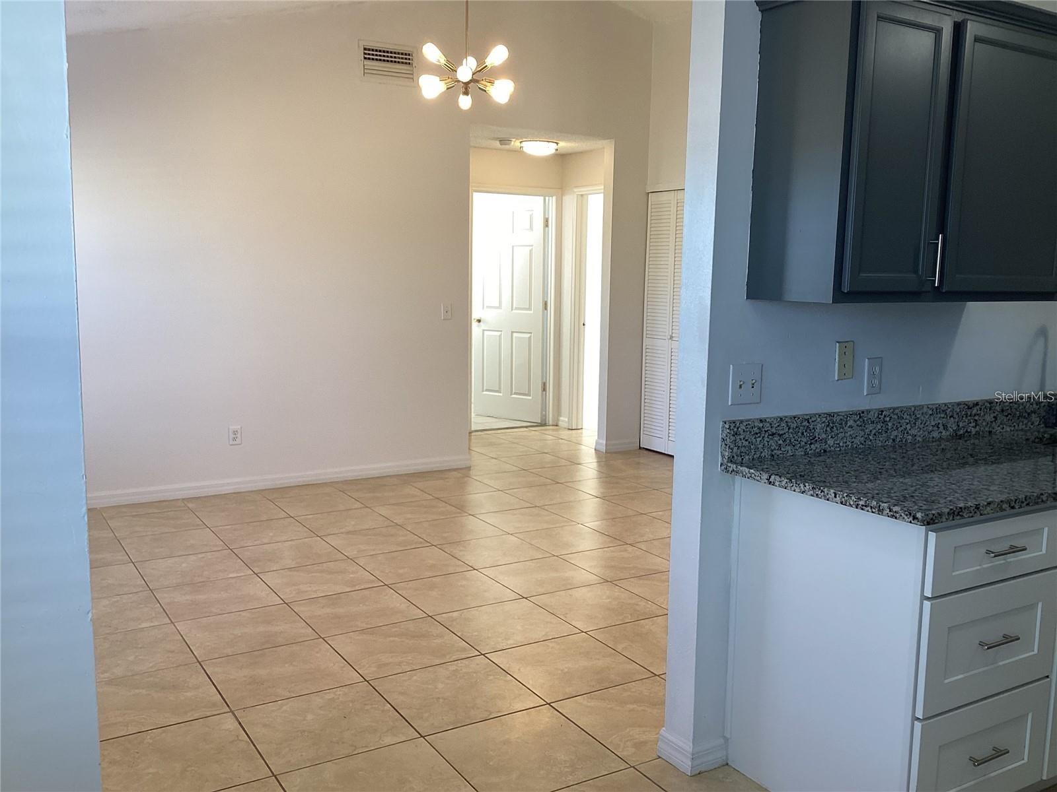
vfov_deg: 45.4
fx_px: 947
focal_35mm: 31
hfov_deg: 58.4
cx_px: 528
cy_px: 396
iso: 50
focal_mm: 3.3
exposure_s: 1/60
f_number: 2.4
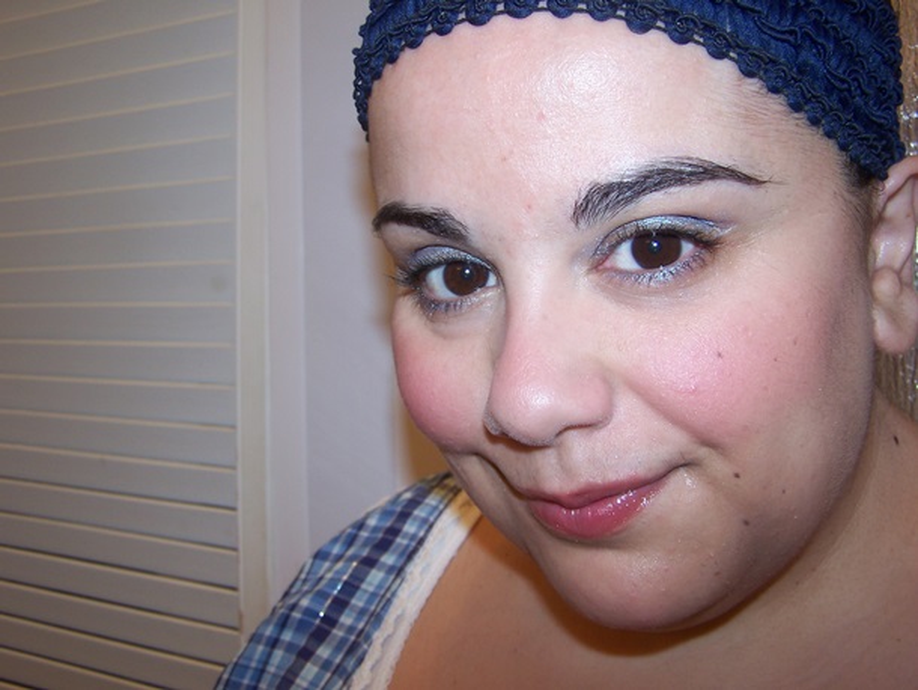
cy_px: 345
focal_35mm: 38
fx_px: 1008
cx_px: 459
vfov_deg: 37.7
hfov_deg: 49.0
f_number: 2.8
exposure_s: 1/60
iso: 80
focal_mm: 6.3
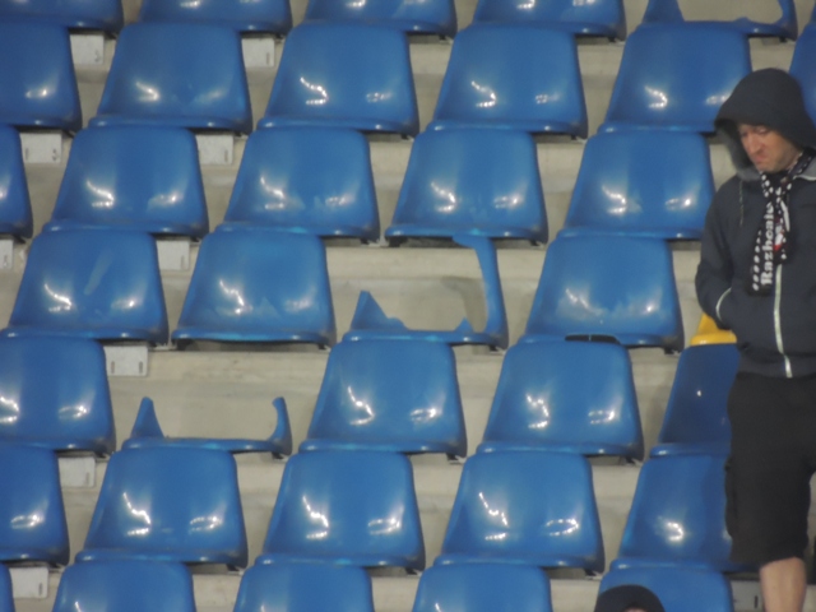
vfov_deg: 1.5
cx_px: 408
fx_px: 23573
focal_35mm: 1000
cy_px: 306
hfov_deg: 2.0
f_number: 5.9
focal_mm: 180
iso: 1400
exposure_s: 1/15
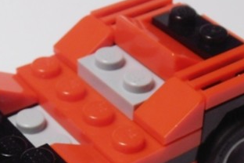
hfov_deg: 18.4
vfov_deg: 12.2
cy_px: 161
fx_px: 752
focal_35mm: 111
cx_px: 95
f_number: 3.9
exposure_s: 1/60
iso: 80
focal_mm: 6.61
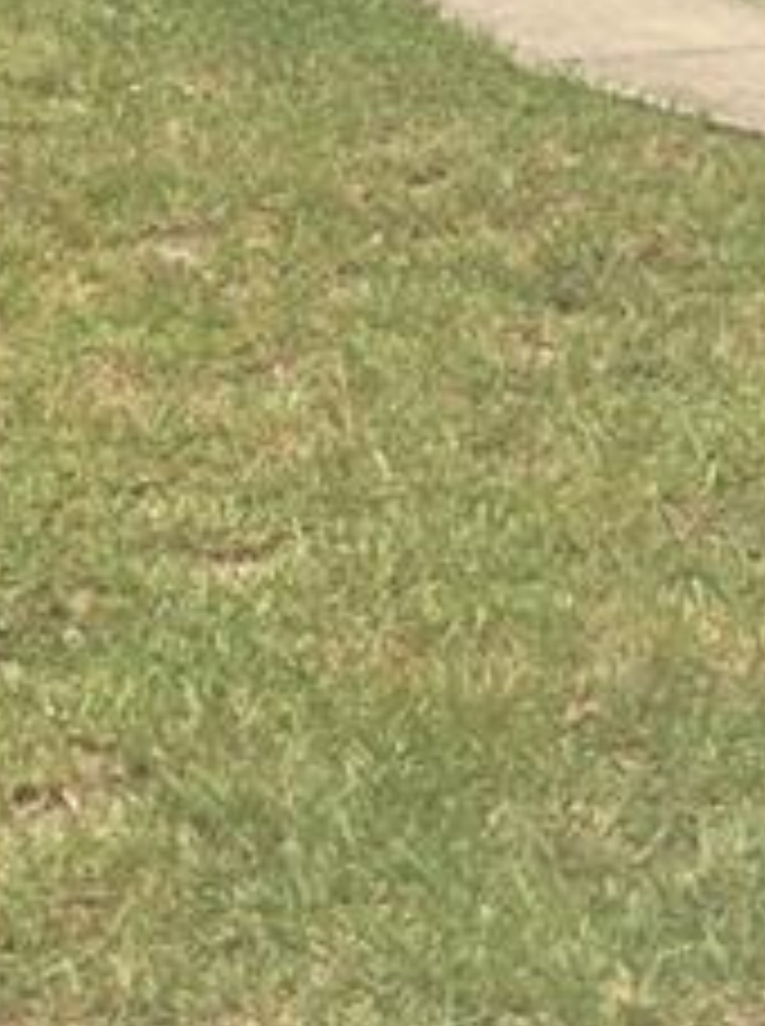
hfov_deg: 13.6
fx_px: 3194
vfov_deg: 17.6
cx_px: 578
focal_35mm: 108
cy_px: -99
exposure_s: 1/1845
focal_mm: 3.3
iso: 32
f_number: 2.4
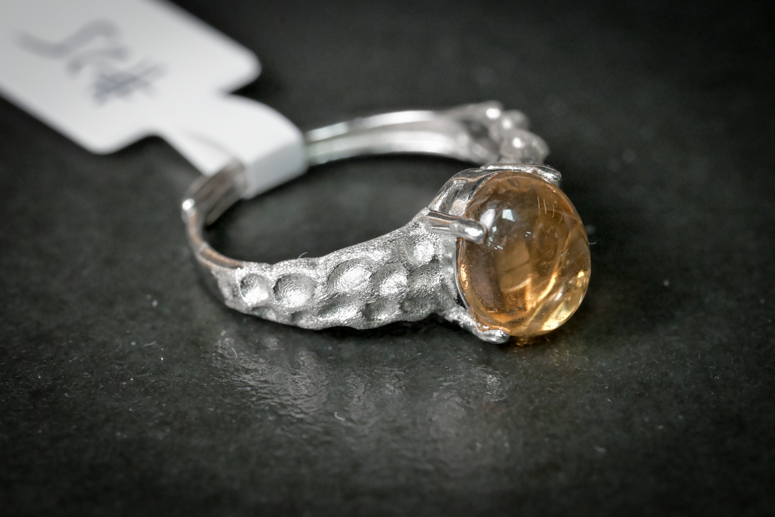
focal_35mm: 105
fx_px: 2260
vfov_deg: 13.0
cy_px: 258
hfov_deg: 19.5
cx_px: 388
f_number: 16
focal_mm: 105
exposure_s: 1/125
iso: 11400
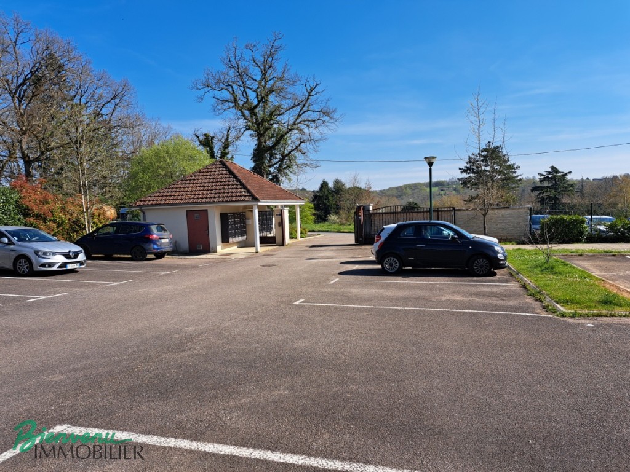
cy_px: 236
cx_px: 315
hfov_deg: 71.6
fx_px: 437
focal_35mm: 24
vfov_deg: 56.8
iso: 50
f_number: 1.8
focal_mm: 5.23
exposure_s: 1/1017
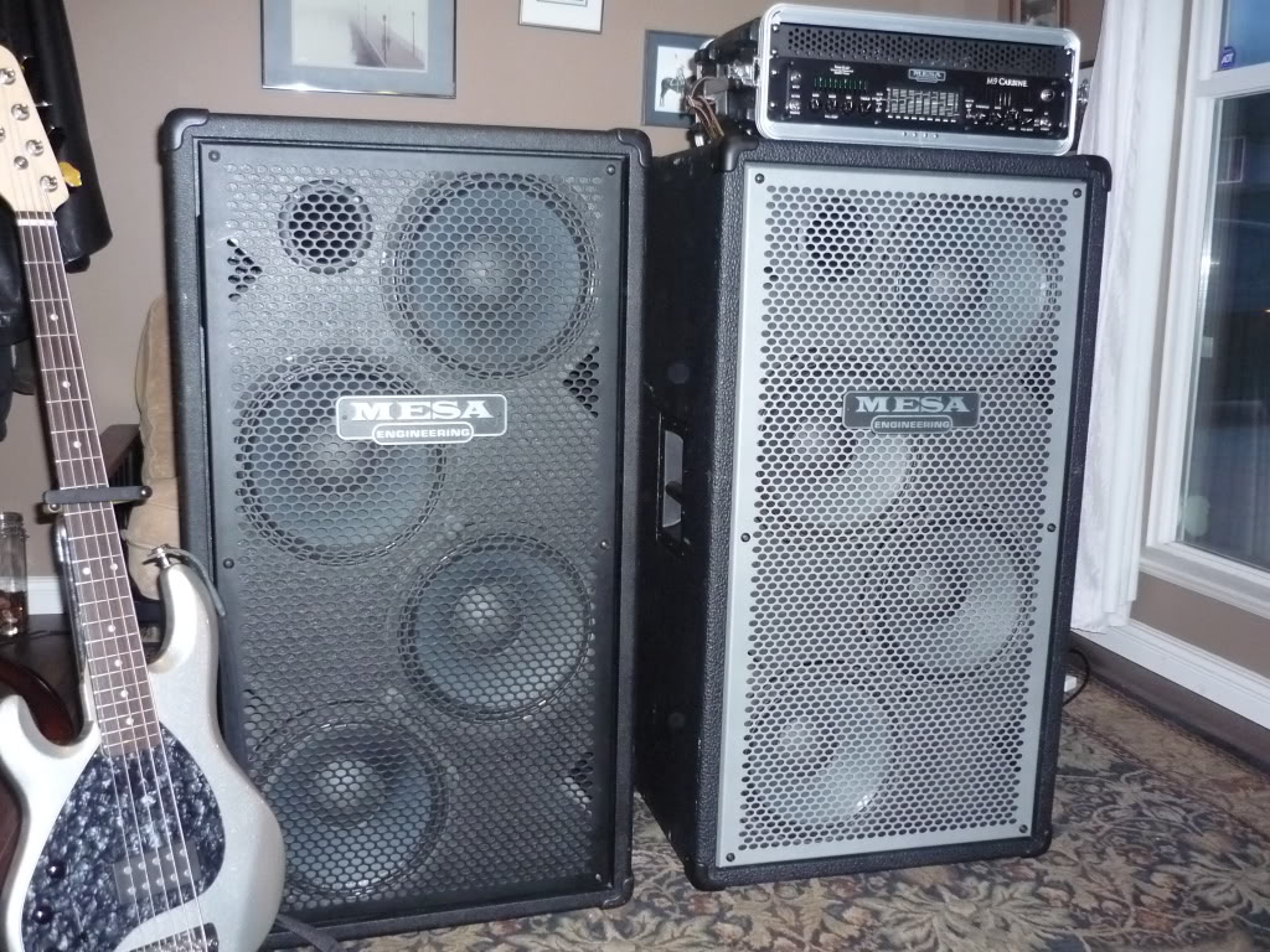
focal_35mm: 33
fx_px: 1211
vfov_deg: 42.9
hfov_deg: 55.4
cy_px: 476
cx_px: 635
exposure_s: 1/30
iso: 500
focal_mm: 5.5
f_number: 2.8
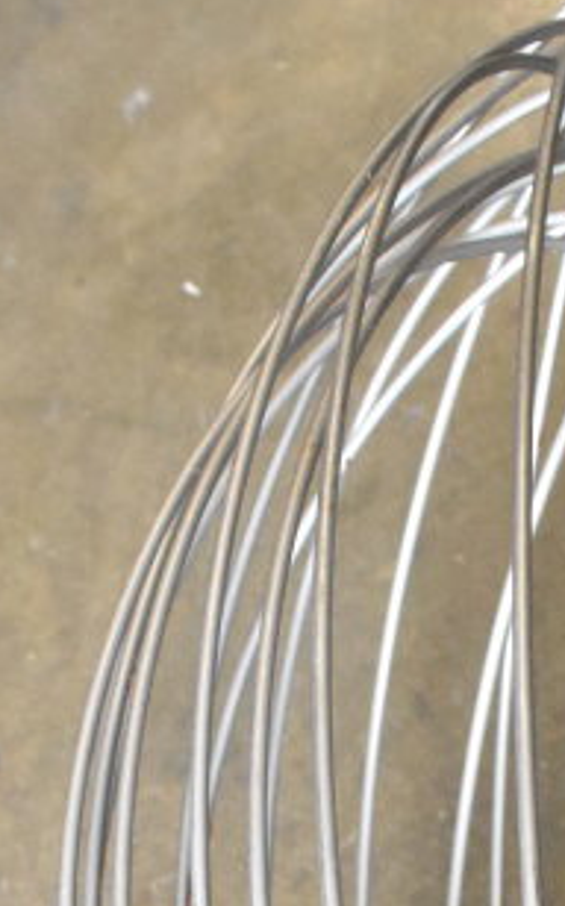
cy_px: 1228
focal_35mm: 100
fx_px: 2468
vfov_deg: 19.0
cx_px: 630
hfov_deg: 12.8
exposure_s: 1/200
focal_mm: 22
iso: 6400
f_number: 7.1
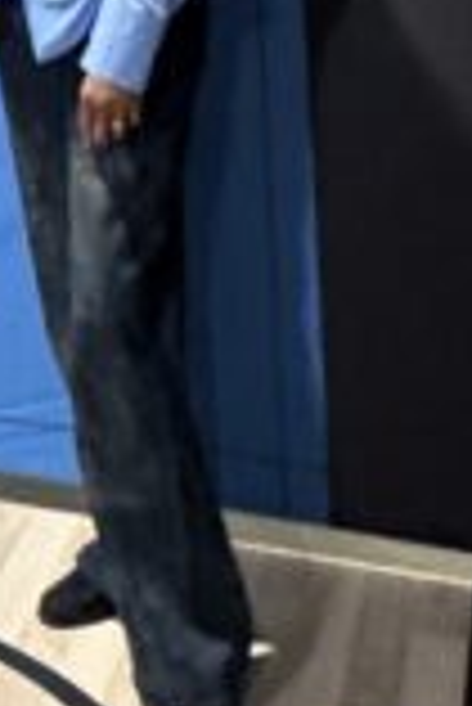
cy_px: -319
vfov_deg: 19.1
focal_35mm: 95
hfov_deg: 12.7
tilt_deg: +4.6
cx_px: -463
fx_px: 1864
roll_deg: +3.9
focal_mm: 2.22
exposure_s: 1/60
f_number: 2.2
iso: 500
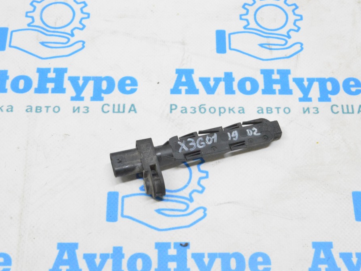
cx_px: 195
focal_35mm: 69
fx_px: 720
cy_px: 135
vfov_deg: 21.3
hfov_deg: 28.1
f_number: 20
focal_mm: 42
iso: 6400
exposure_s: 1/15
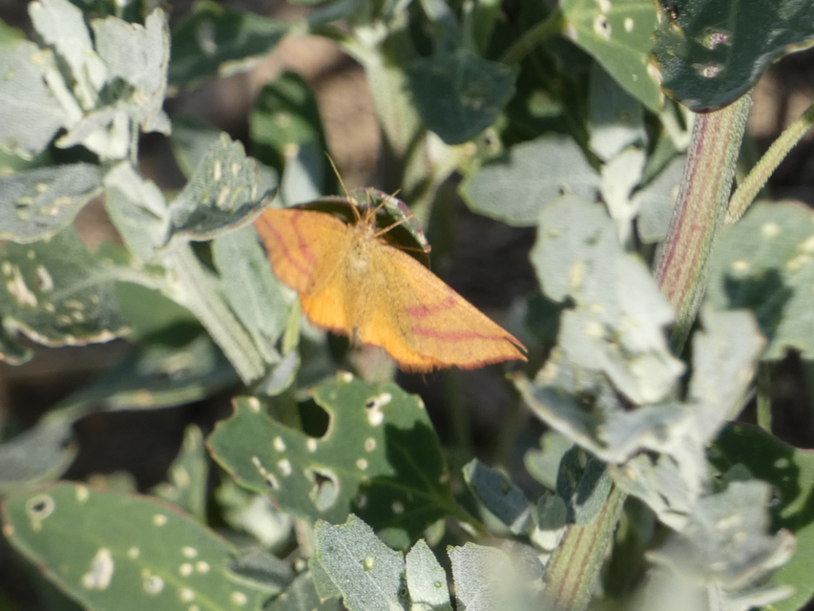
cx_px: 407
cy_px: 306
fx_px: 10677
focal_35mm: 454
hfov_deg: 4.4
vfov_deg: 3.3
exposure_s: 1/125
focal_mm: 81.4
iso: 80
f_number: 5.6
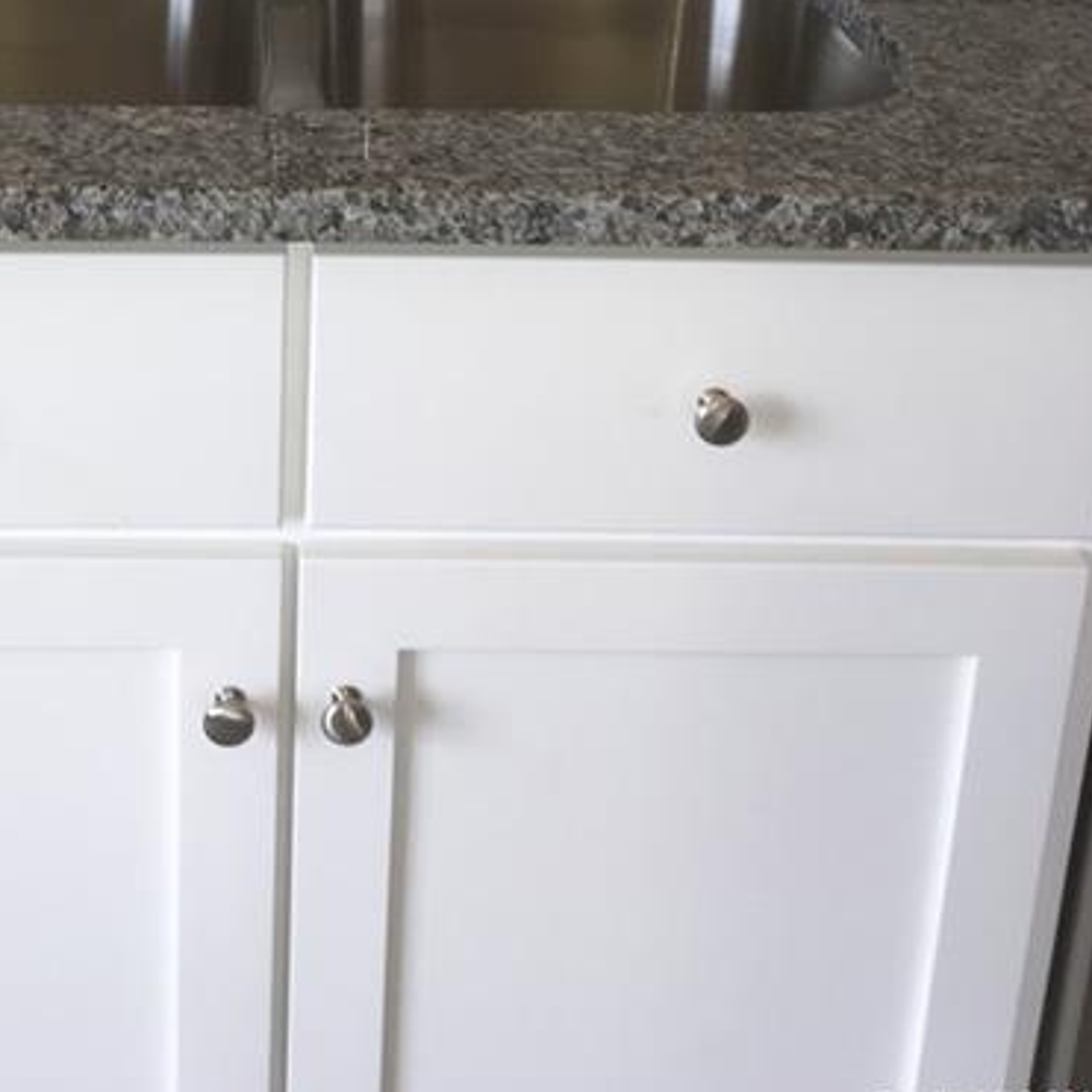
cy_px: -6
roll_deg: -1.1
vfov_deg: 30.0
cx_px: 277
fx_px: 1892
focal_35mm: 53
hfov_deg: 31.6
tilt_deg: -16.8
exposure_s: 1/43
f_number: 2.2
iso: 25
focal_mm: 4.15
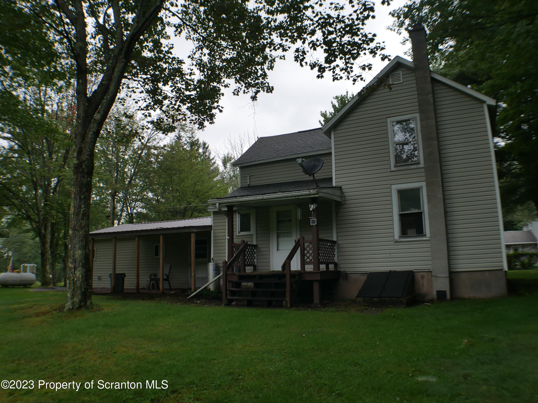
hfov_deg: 51.3
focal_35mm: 36
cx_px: 269
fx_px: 560
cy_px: 202
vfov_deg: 39.7
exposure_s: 1/80
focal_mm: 18
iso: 200
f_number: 4
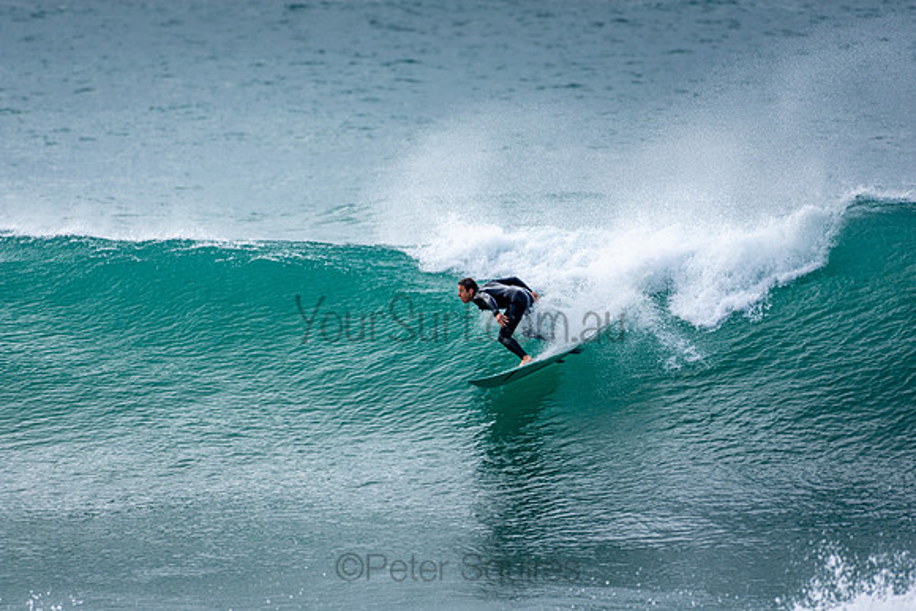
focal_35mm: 750
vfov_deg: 1.8
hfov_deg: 2.7
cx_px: 458
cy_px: 306
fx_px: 19087
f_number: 5.6
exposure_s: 1/500
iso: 100
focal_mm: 500
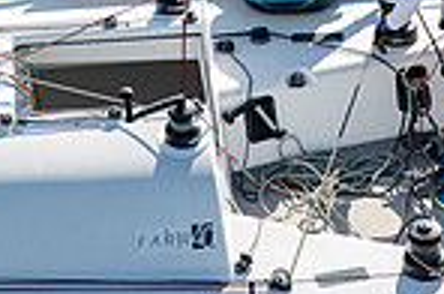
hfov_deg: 2.6
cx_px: 303
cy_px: -164
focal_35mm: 786
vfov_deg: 1.7
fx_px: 9673
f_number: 5.6
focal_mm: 200
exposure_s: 1/1250
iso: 250
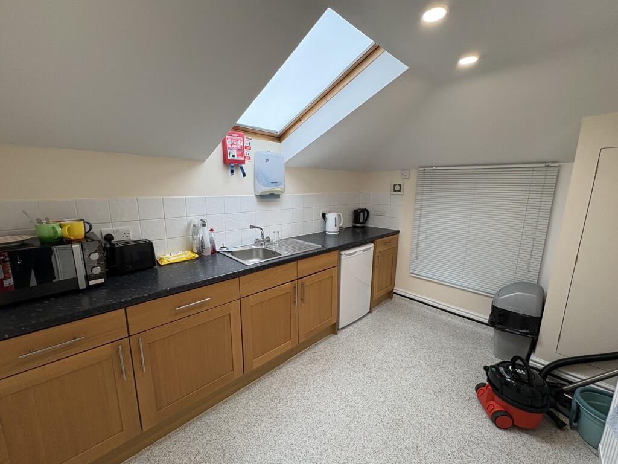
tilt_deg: -11.3
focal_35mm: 14
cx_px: 309
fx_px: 250
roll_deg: -1.0
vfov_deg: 85.7
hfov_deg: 102.1
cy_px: 232
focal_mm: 2.22
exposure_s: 1/100
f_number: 2.2
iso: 160
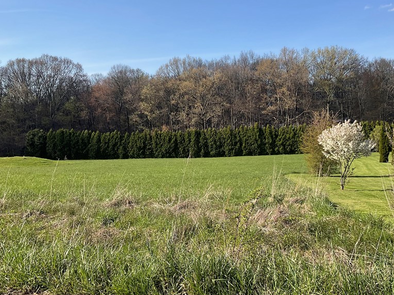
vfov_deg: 36.8
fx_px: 444
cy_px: 143
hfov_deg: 47.8
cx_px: 206
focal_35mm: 39
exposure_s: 1/1342
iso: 16
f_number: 1.8
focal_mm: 3
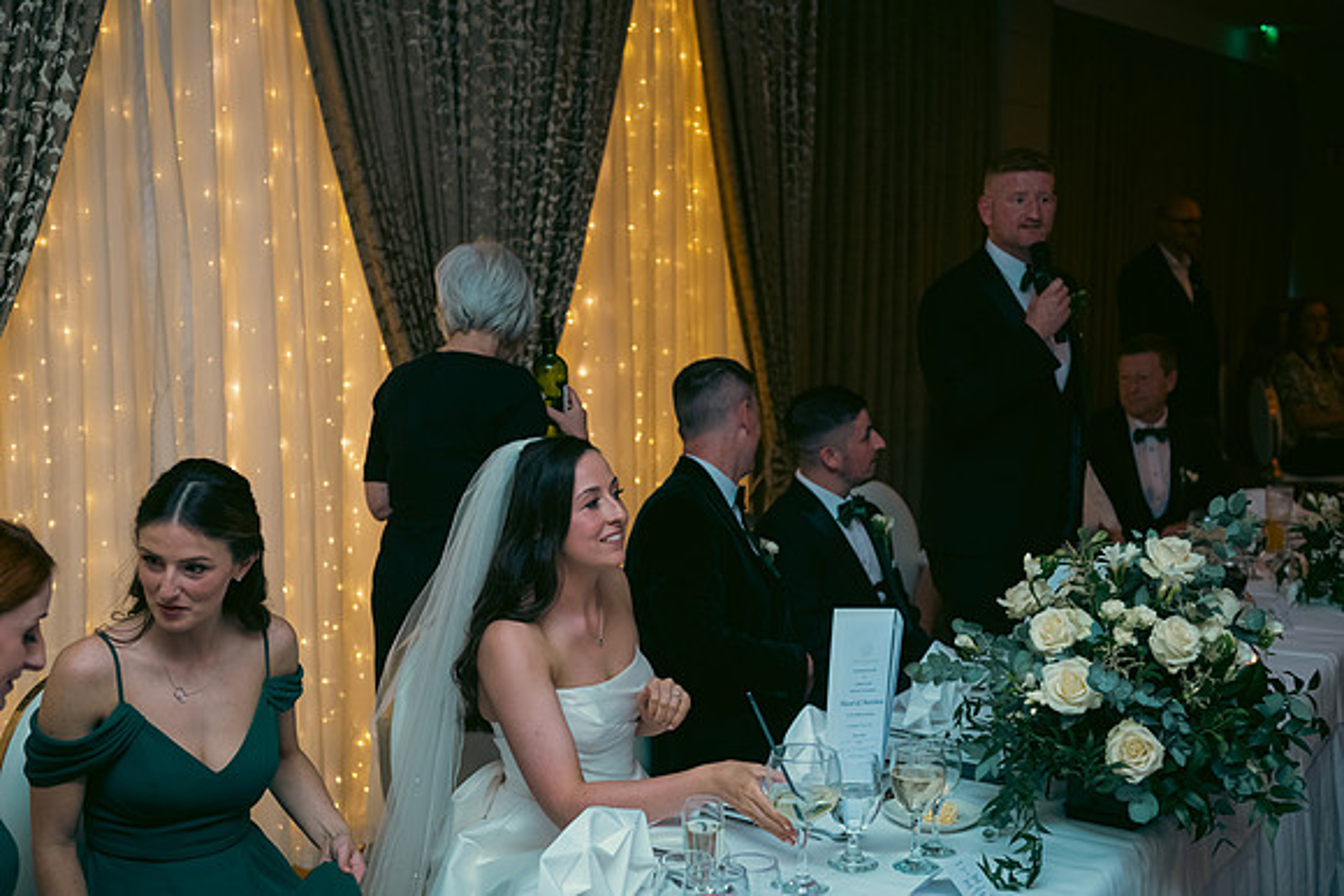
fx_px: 1792
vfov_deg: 28.1
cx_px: 672
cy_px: 448
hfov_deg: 41.1
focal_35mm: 48
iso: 800
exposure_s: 1/160
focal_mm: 48
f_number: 3.5
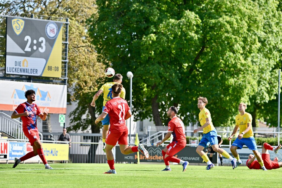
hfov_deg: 11.1
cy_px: 94
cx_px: 141
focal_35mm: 185
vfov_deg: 7.4
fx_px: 1449
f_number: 5.3
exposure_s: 1/1600
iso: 500
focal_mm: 185
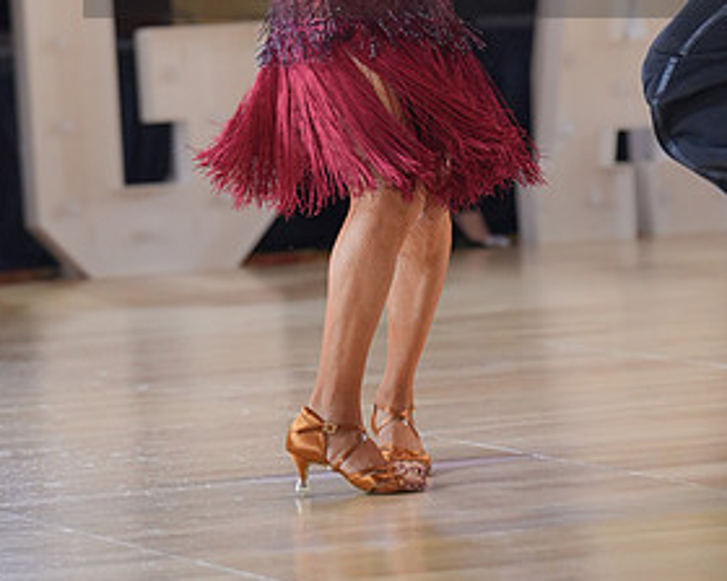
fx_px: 5315
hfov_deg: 7.8
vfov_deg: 6.2
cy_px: -67
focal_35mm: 247
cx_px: 443
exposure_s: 1/500
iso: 1000
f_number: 2
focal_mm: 85
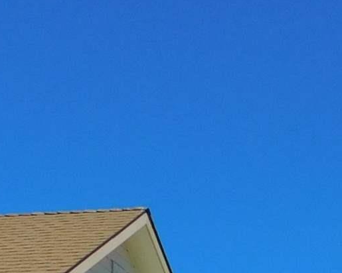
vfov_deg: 10.6
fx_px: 1356
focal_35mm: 134
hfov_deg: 13.8
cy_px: 538
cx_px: 449
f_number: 6
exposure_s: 1/800
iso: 125
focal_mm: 4
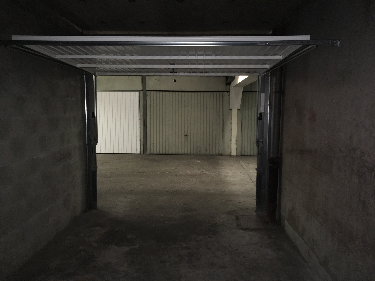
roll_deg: -0.2
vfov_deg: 48.2
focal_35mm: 29
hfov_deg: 61.7
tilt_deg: -7.3
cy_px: 140
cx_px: 188
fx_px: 314
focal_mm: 4.15
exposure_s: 1/17
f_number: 2.2
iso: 160
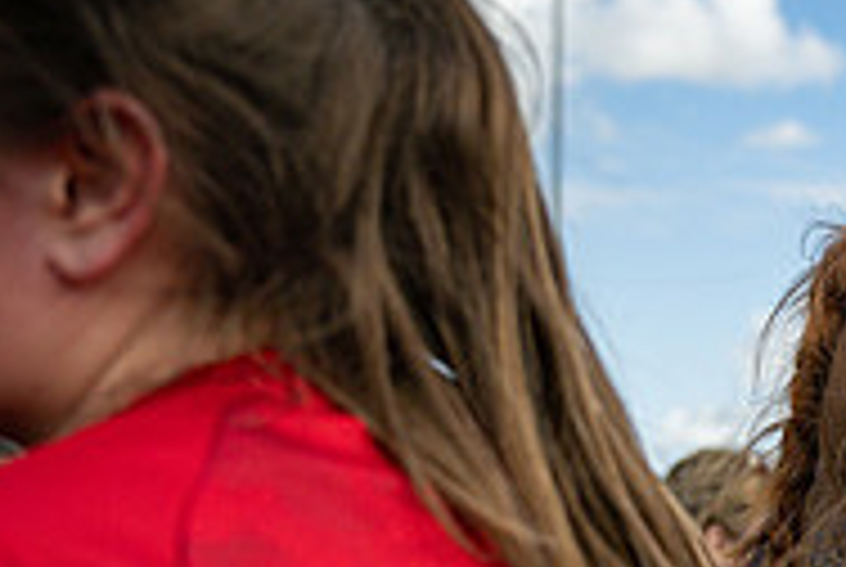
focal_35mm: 94
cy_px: 610
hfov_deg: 19.9
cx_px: 1102
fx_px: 2212
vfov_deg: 14.3
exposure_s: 1/6400
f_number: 2.8
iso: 90
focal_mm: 30.5
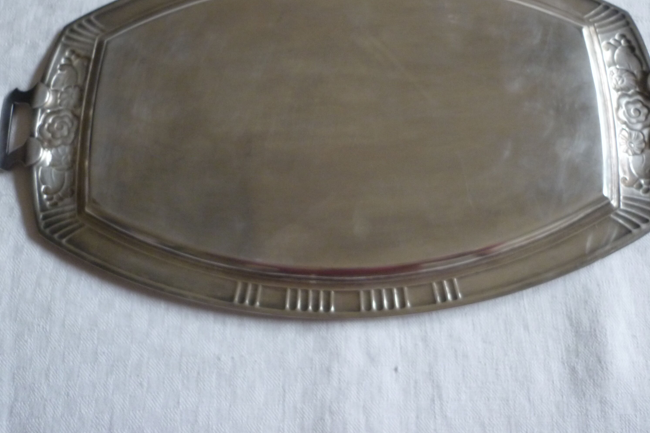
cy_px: 139
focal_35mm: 42
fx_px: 758
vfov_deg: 31.6
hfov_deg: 46.4
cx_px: 345
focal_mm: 5.5
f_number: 2.8
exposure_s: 1/30
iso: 250
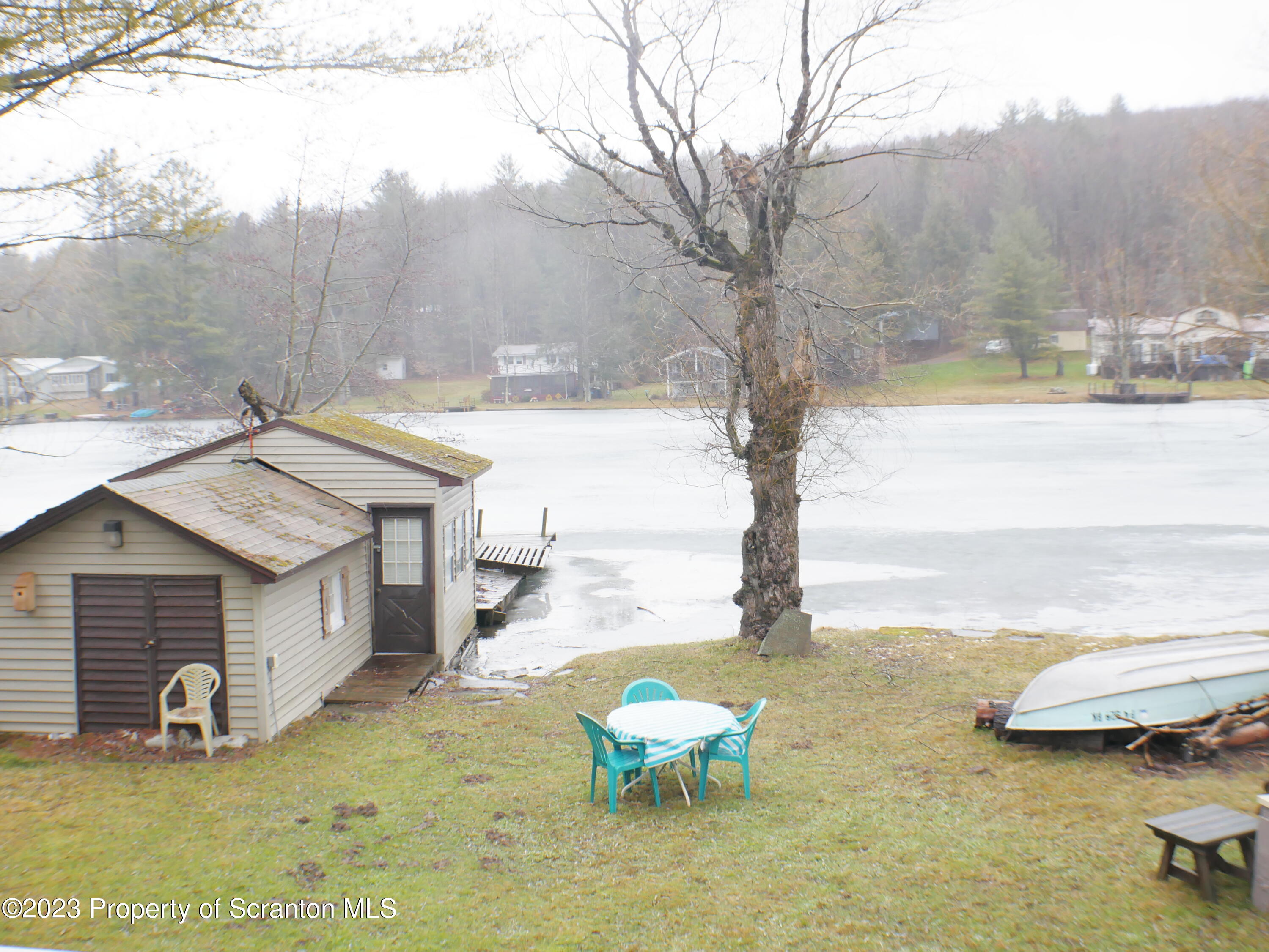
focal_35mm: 46
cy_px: 476
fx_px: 1687
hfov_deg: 41.2
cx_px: 634
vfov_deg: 31.5
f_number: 5.1
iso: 200
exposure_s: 1/125
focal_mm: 23
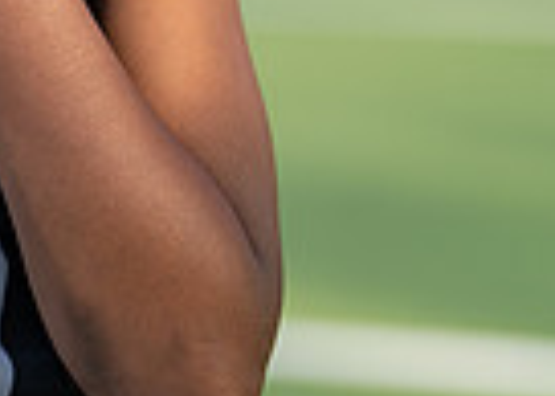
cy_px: -226
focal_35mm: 251
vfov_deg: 5.7
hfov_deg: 7.9
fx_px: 3954
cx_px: -234
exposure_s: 1/2000
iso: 100
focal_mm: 50
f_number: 1.2
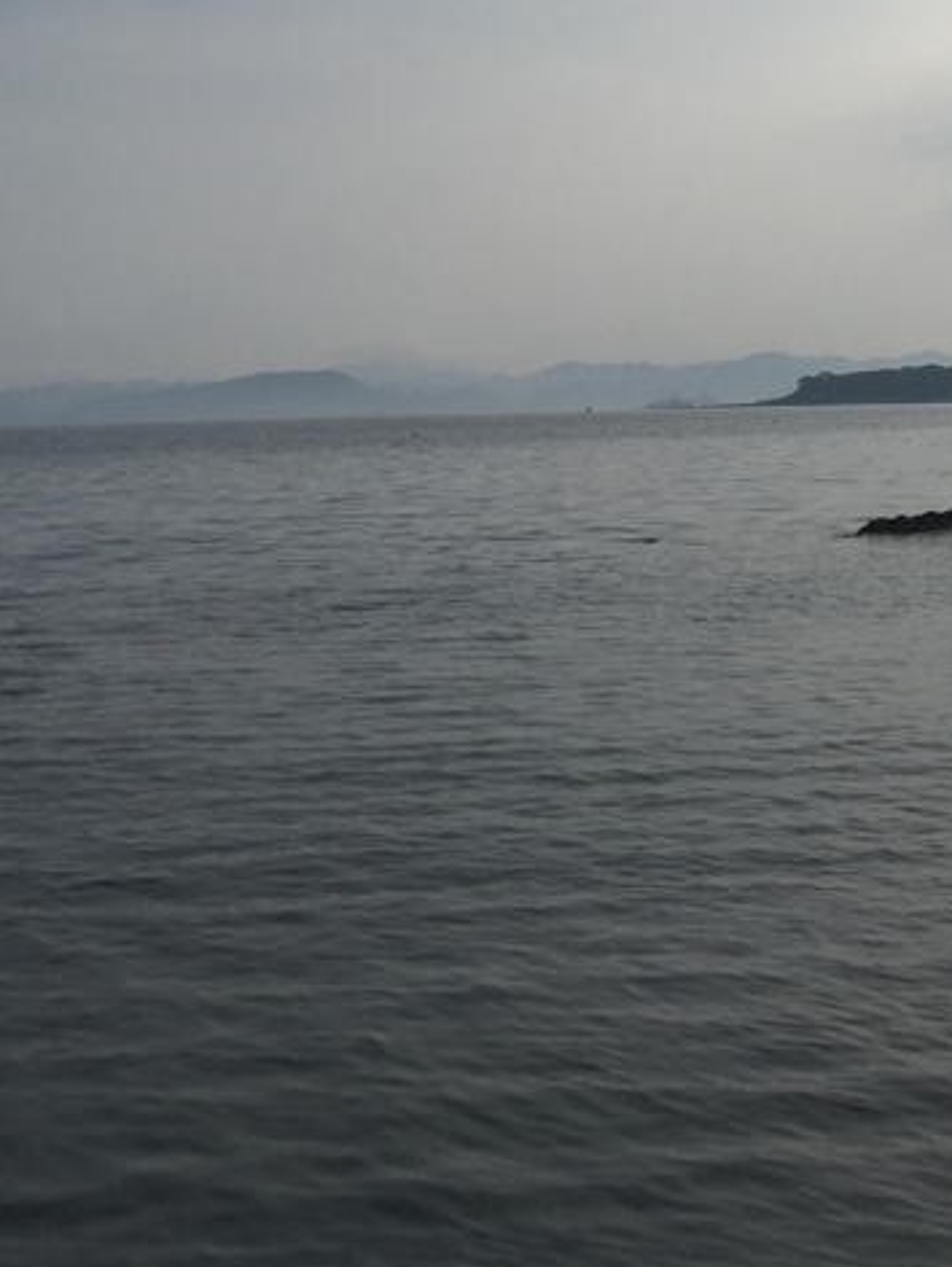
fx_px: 2307
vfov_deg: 28.2
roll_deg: +1.3
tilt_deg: +10.3
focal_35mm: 63
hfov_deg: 23.3
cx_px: 514
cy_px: -91
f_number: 2.2
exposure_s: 1/4525
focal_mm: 4.15
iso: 25
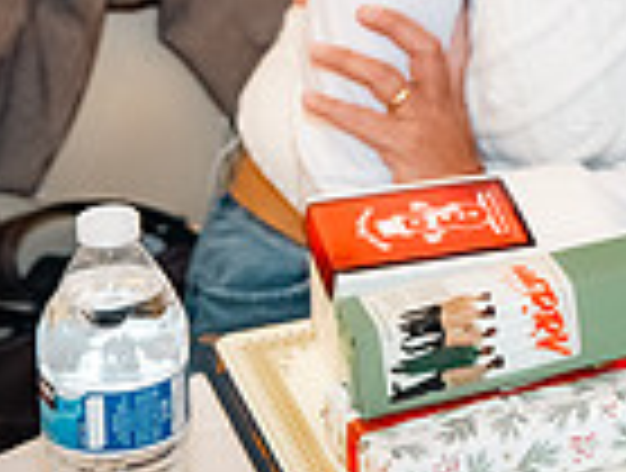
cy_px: -249
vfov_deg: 9.5
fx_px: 2756
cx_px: 865
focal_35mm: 152
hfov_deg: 12.5
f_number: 3.5
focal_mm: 38
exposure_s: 1/100
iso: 1600
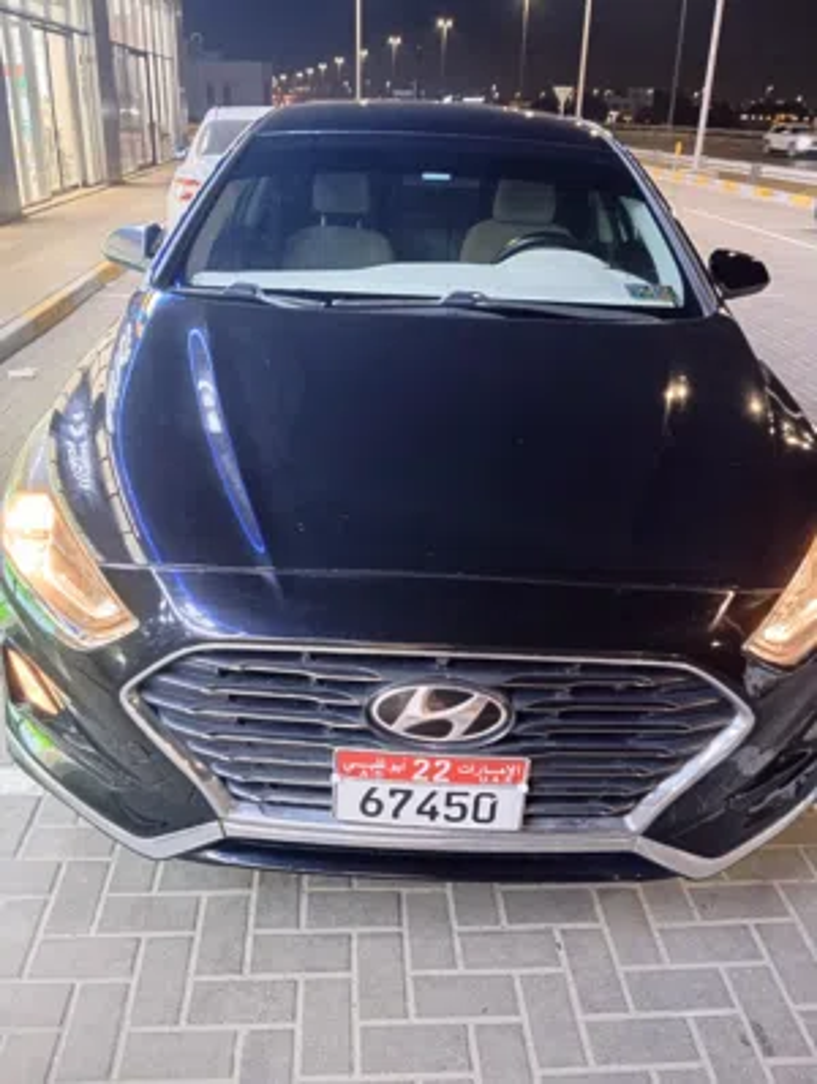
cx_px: 408
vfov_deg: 63.4
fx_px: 878
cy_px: 542
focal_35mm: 28
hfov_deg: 49.9
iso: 1849
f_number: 1.8
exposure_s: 1/25
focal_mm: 4.22
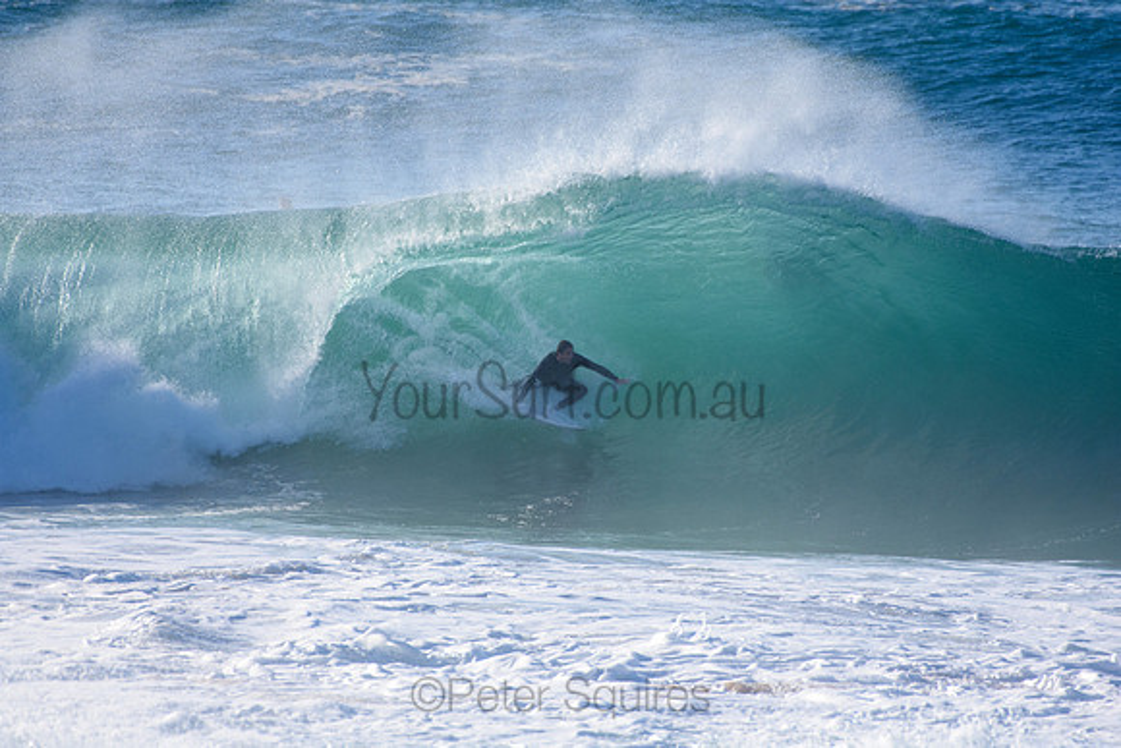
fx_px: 23359
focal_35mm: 750
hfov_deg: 2.7
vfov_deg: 1.8
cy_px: 374
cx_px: 560
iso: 400
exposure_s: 1/2000
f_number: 5.6
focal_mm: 500
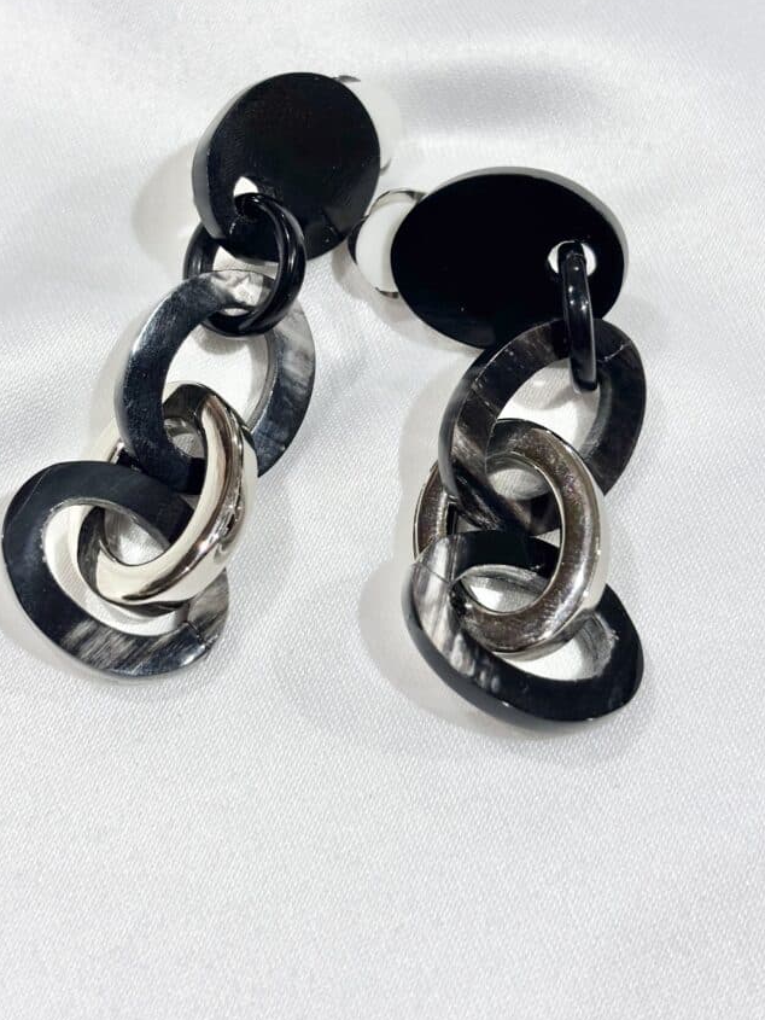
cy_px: 427
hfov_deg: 23.3
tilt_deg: -46.1
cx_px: 341
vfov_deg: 30.7
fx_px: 1856
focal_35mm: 63
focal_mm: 5.96
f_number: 1.6
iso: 32
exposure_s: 1/204
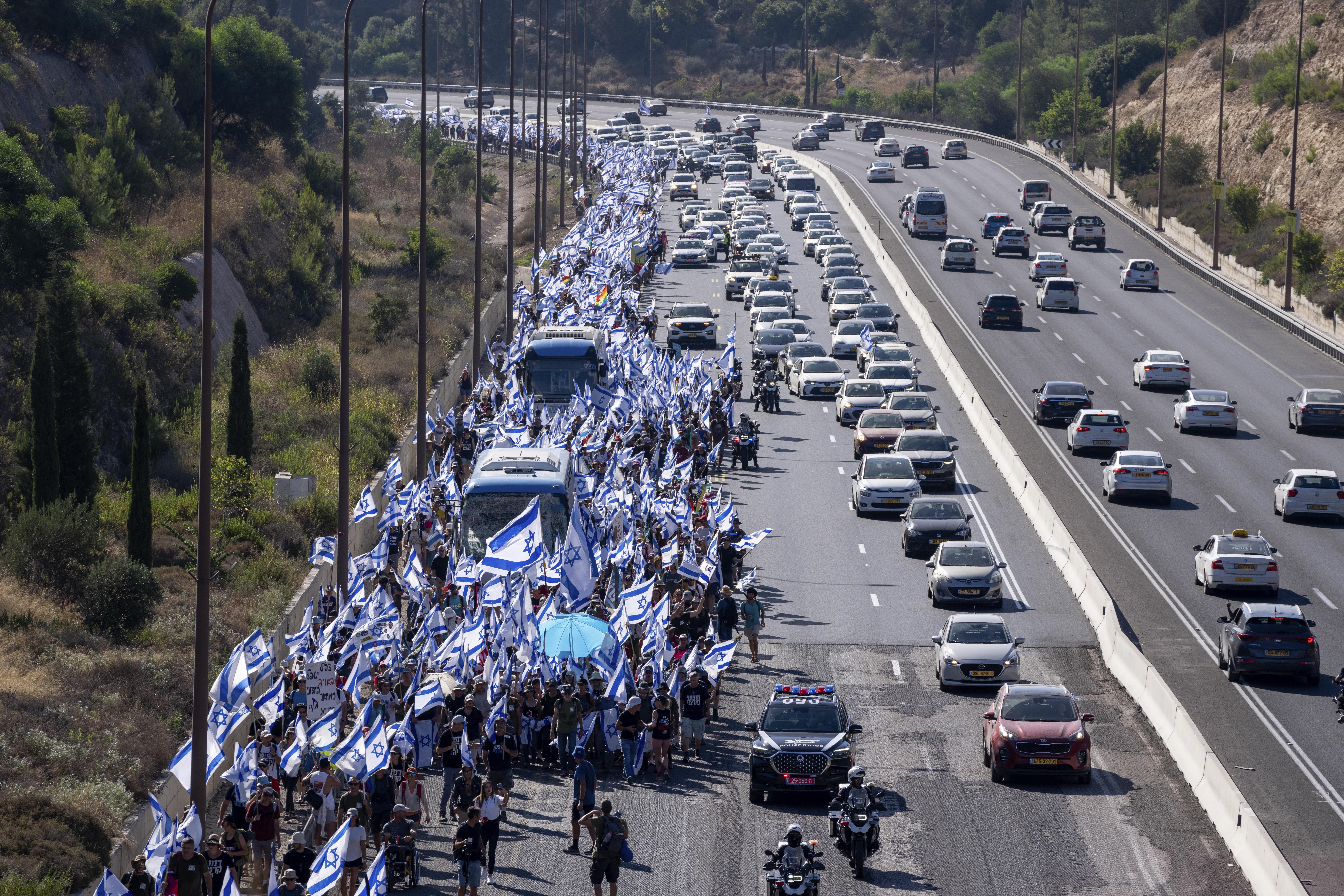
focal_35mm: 194
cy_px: 448
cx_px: 672
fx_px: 7242
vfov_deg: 7.1
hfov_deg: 10.6
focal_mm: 194
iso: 200
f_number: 7.1
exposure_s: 1/640
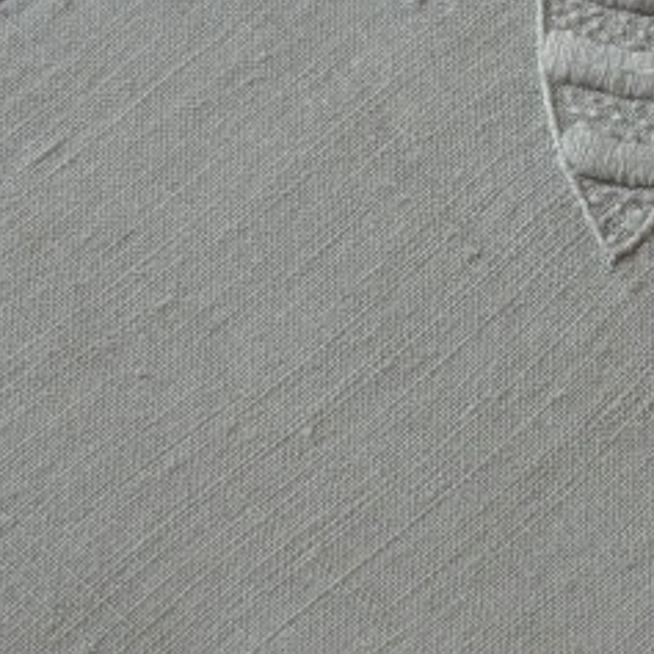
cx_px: 646
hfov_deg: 8.1
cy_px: -36
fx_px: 4596
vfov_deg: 8.1
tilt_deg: -46.5
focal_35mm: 215
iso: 50
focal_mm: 6.76
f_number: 1.78
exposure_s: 1/130
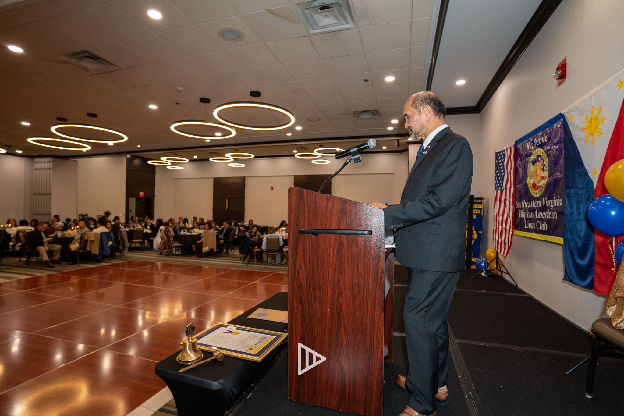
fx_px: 295
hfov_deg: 93.3
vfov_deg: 70.4
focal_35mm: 17
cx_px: 312
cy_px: 208
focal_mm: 17
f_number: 4
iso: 1600
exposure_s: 1/125
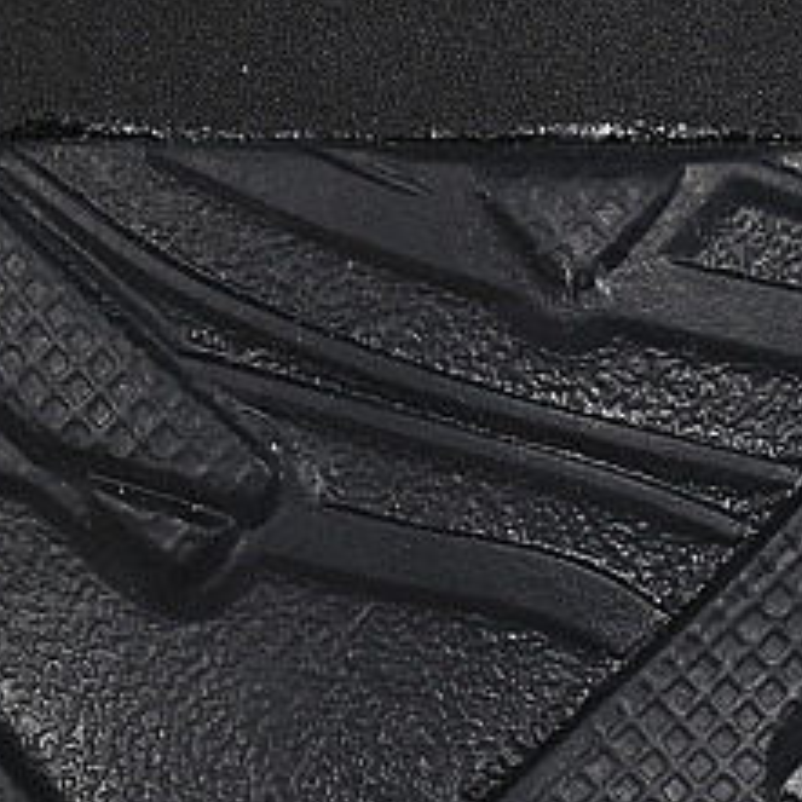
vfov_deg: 5.6
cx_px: 454
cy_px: -65
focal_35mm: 312
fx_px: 8178
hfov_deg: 5.6
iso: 160
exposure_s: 1/60
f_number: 6.3
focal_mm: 50
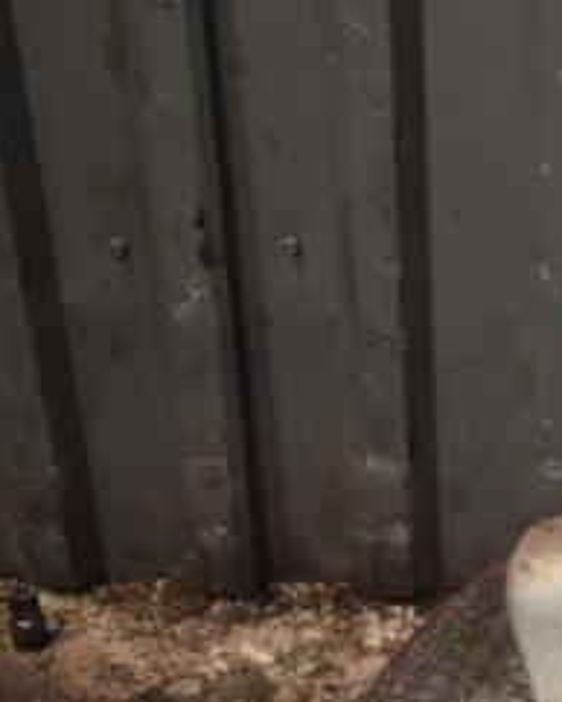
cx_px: 821
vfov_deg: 24.4
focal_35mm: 77
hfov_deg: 18.0
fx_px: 1600
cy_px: 559
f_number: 5
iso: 800
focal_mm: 22
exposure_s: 1/60
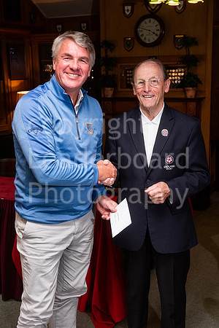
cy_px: 164
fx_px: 456
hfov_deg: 27.0
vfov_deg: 39.6
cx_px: 110
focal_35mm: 50
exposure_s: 1/100
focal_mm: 50
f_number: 6.3
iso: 640
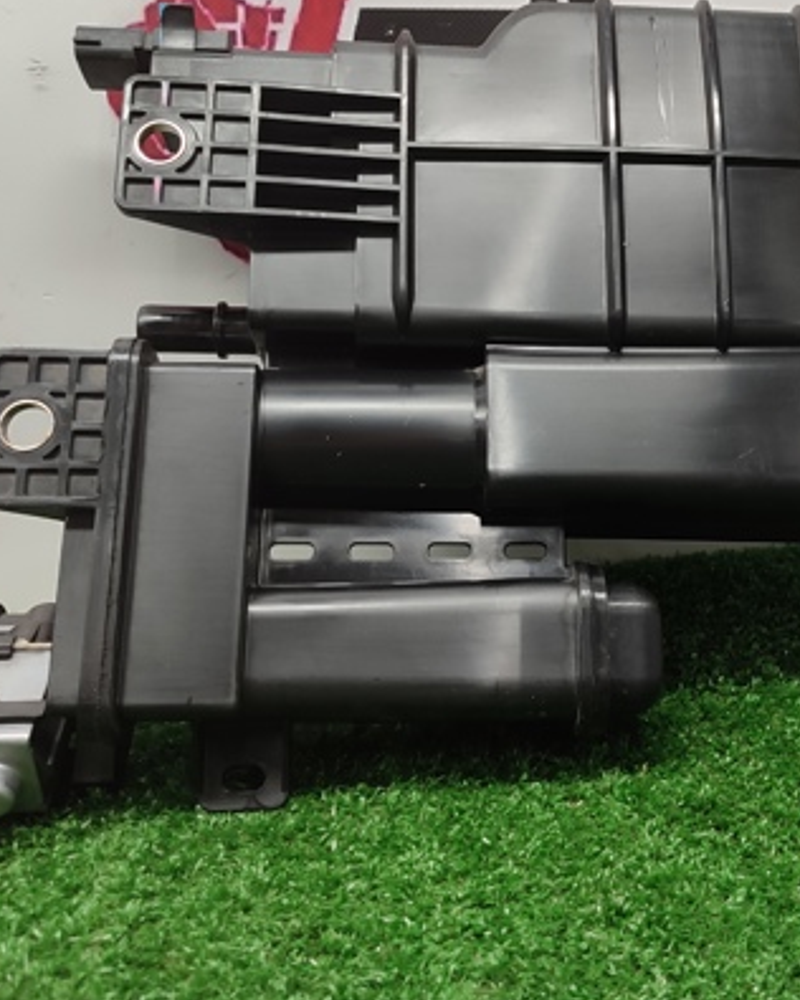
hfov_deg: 38.1
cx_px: 610
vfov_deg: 47.9
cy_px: 448
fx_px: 1125
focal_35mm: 38
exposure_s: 1/33
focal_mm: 5.89
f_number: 1.89
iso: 181
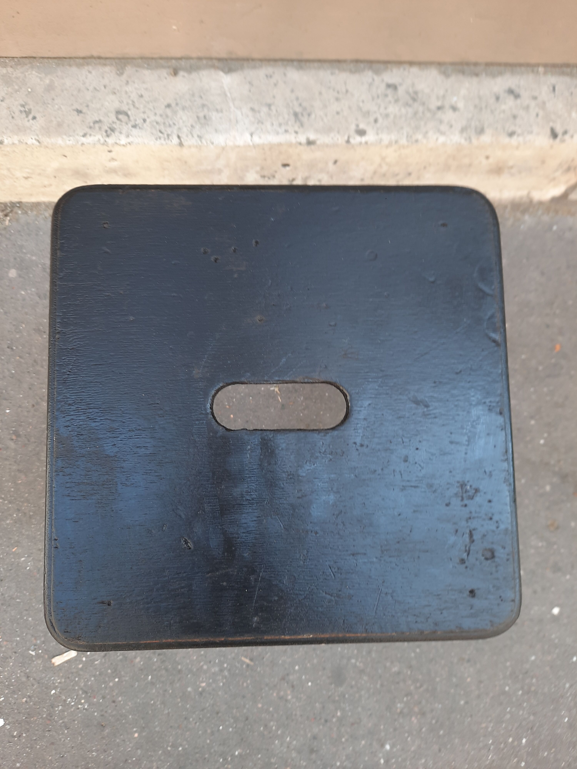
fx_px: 556
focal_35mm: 25
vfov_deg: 69.4
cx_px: 288
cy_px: 384
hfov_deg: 54.9
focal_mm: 4.6
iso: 32
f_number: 2
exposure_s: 1/50
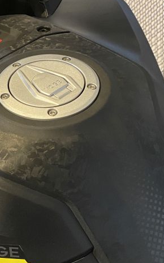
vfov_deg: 32.5
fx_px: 451
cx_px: -8
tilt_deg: -40.7
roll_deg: -8.1
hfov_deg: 19.9
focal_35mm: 63
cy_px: 130
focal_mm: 4.25
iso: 500
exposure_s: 1/40
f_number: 1.8
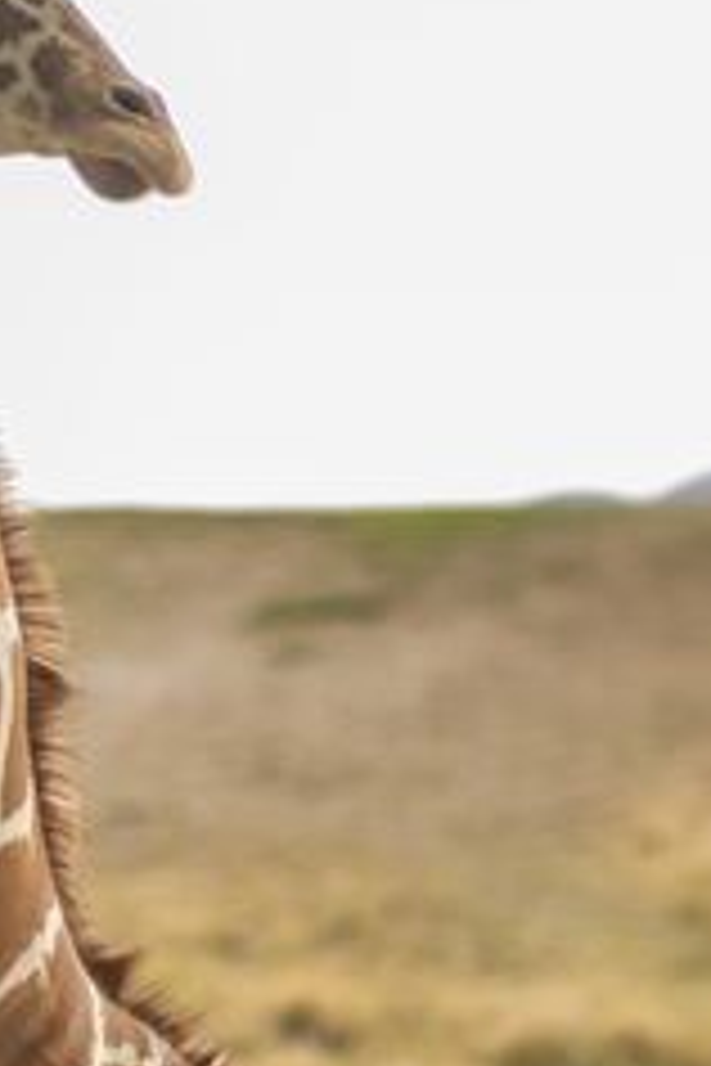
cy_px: 796
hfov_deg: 5.0
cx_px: 38
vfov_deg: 7.5
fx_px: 8117
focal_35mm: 274
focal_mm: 85
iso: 1000
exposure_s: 1/8000
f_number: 1.6
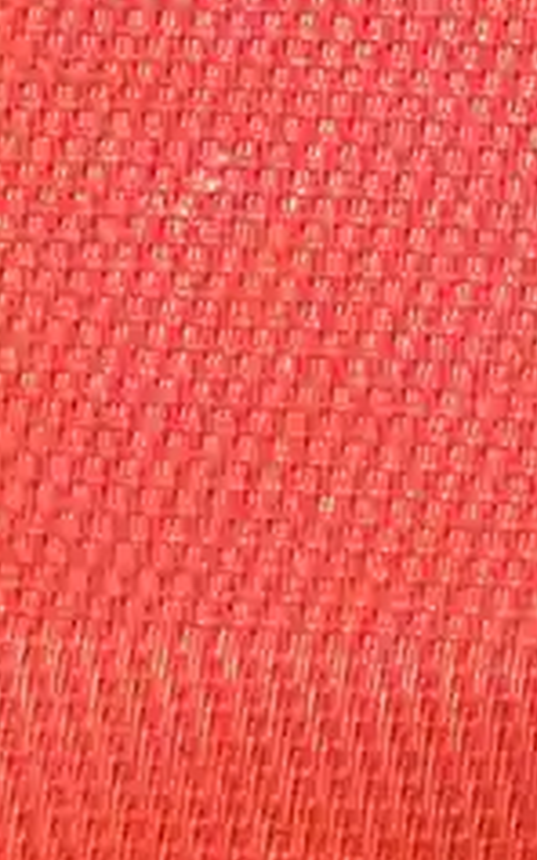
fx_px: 3655
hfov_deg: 7.4
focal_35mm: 156
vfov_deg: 12.7
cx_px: 1655
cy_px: -479
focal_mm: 4.28
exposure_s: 1/15
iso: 500
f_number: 2.4
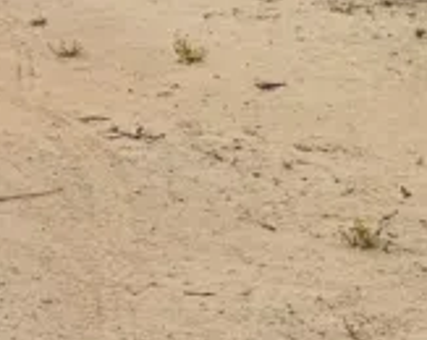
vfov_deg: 15.0
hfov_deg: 20.2
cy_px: -222
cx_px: 10
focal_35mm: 92
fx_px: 1161
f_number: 1.78
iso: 80
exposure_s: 1/1845
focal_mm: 6.86
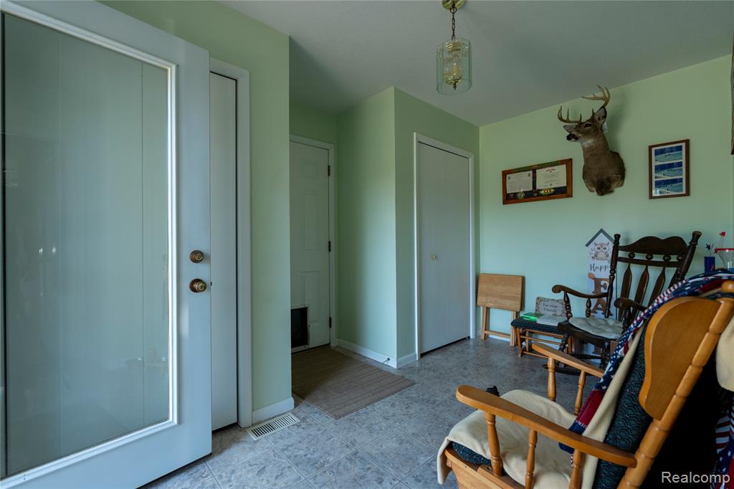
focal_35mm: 16
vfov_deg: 73.7
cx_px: 367
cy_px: 244
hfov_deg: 96.8
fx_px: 326
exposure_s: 1/30
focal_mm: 16
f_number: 6.3
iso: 250
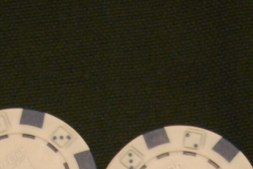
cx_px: 110
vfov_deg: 5.2
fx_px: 1819
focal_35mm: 258
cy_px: 397
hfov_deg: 8.0
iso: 1400
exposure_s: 1/15
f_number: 4.2
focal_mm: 35
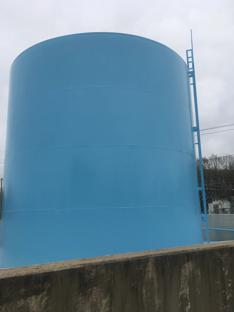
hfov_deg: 48.2
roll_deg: +2.4
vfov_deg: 61.7
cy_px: 156
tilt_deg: +11.1
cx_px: 117
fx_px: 261
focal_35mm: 29
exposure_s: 1/2331
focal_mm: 4.15
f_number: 2.2
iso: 25
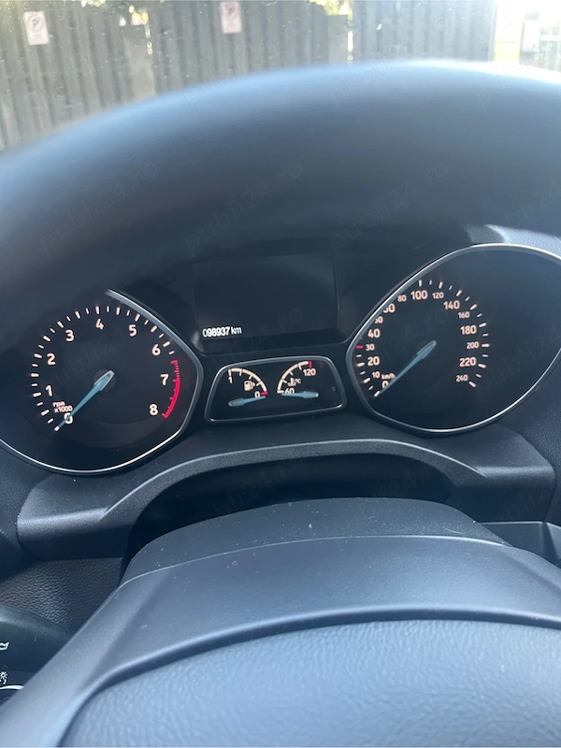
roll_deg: +4.1
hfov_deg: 53.1
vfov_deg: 67.3
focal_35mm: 26
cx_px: 280
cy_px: 374
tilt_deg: -28.0
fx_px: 562
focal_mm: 5.1
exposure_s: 1/60
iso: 200
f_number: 1.6
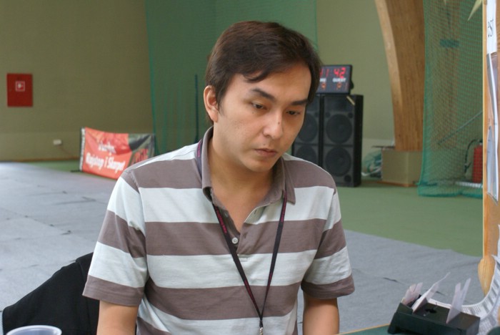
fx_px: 730
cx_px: 250
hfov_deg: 37.8
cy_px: 168
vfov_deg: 25.8
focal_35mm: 52
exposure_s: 1/40
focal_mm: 35
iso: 640
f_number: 5.6
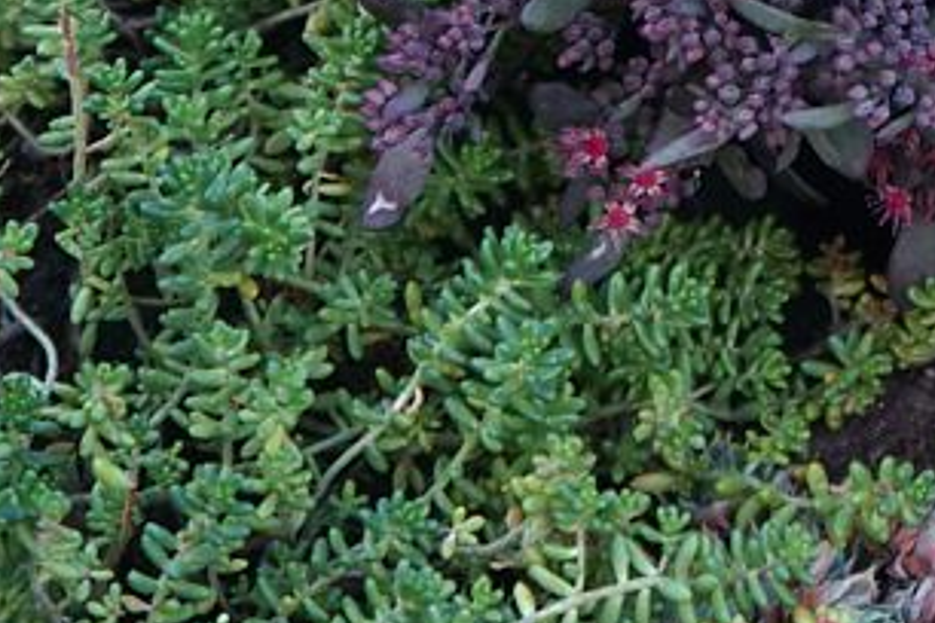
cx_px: 1201
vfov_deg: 8.0
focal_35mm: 167
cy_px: -431
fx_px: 4337
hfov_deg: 12.0
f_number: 4
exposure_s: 1/160
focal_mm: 40
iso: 800
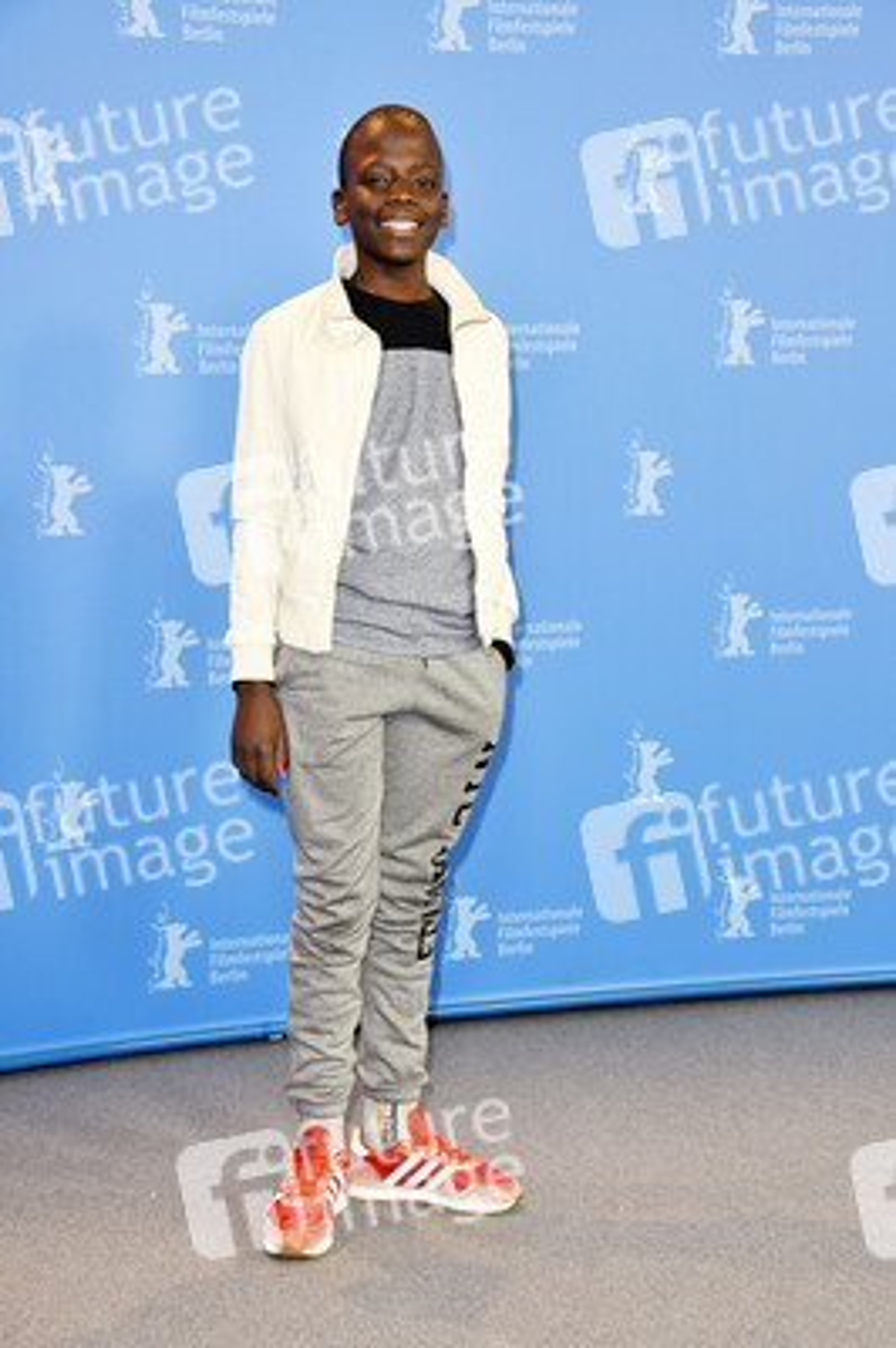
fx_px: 2319
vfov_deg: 32.4
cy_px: 674
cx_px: 448
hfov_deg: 21.9
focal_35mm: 62
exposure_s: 1/125
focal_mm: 62
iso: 640
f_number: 5.6
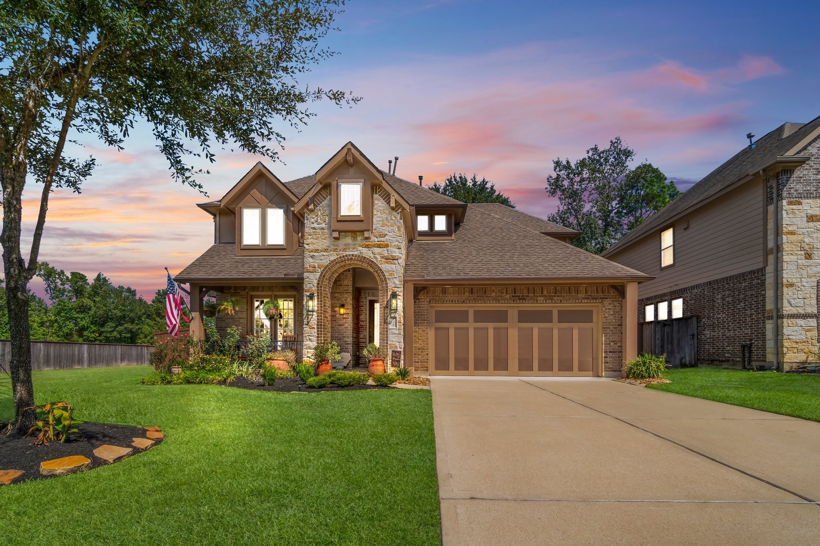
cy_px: 273
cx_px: 410
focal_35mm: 16
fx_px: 376
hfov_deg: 95.0
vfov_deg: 72.0
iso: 800
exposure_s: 1/200
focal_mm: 11
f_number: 10
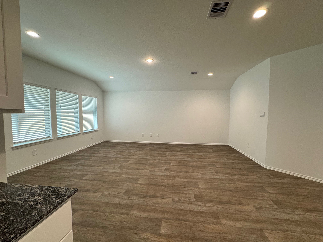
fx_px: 131
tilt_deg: -3.8
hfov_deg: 102.1
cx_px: 162
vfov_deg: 85.7
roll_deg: -0.6
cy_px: 121
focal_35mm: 14
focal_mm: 2.22
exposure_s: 1/120
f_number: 2.2
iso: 200
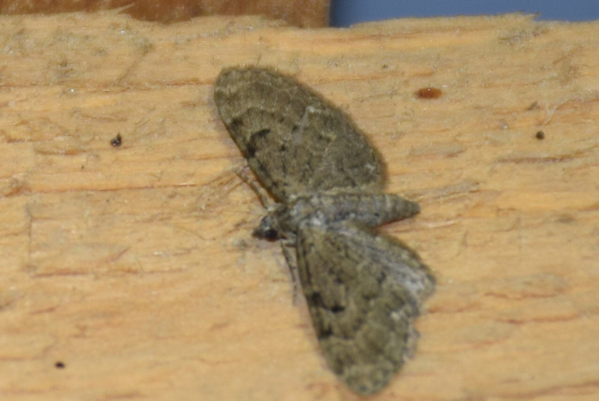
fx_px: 3497
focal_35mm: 210
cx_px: 300
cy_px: 200
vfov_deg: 6.6
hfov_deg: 9.8
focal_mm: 140
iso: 320
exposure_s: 1/60
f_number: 5.6
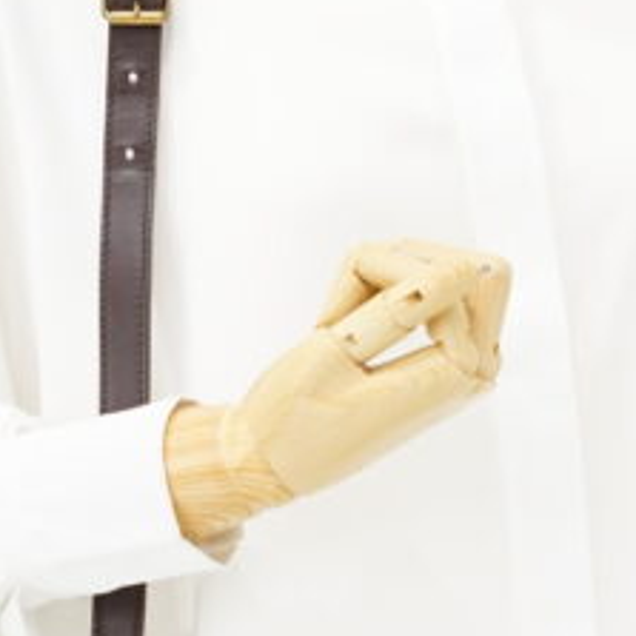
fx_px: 4053
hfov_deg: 9.0
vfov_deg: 9.0
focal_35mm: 195
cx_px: 332
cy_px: 485
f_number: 6.3
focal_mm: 50
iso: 640
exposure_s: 1/6
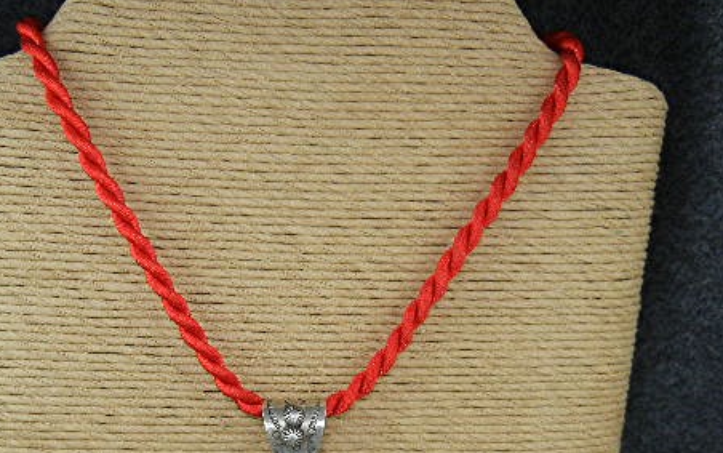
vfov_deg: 28.1
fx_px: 887
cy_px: 359
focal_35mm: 45
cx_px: 298
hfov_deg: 44.2
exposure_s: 1/30
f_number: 7
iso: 584
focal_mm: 5.4
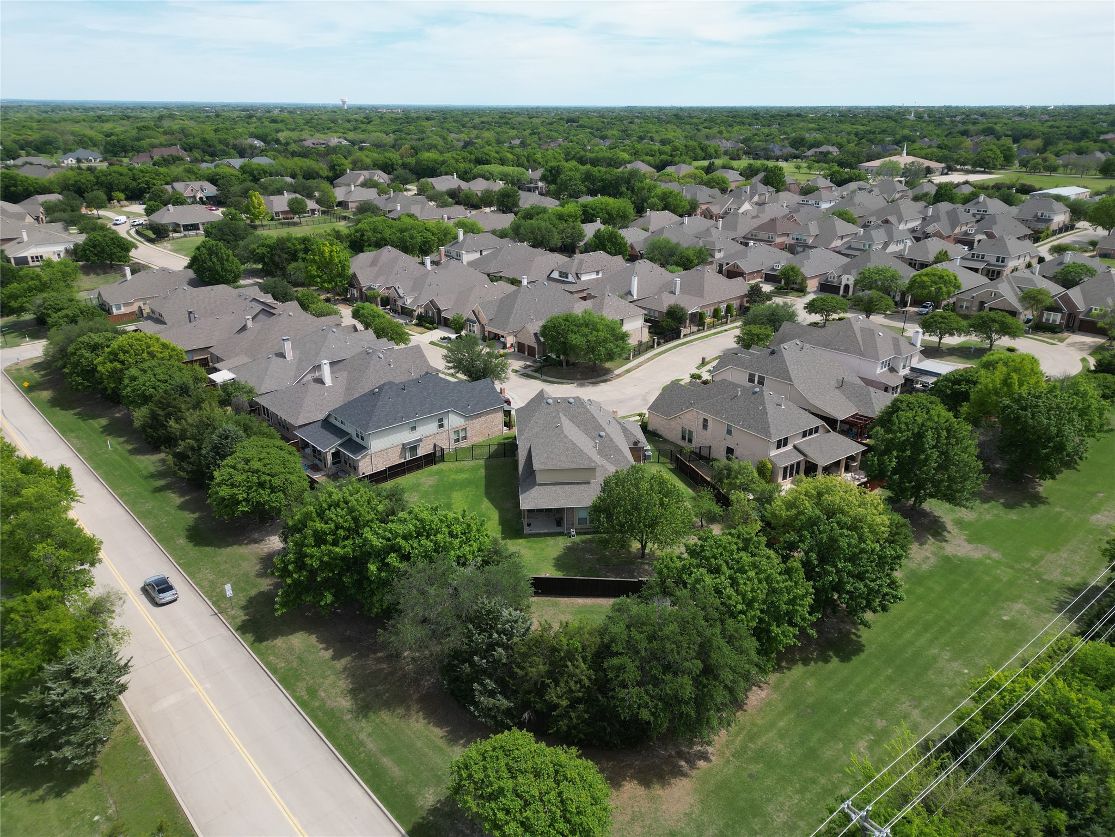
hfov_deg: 71.6
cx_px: 558
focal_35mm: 24
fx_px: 773
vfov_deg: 56.8
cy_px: 418
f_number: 1.7
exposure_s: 1/3000
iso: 150
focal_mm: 6.72
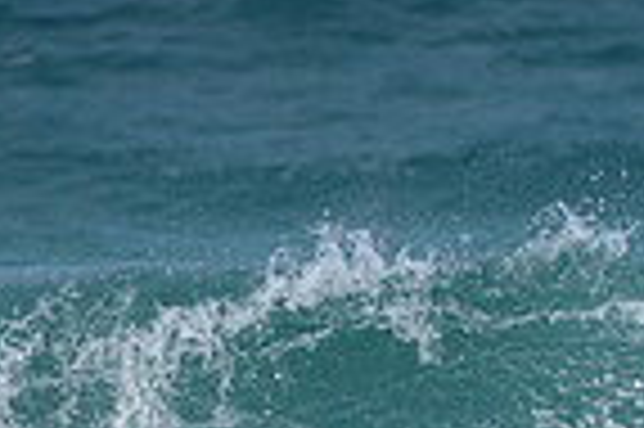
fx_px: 44563
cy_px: 634
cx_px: 258
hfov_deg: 0.8
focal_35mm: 2494
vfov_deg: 0.6
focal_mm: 500
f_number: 5.6
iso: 100
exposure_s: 1/2000
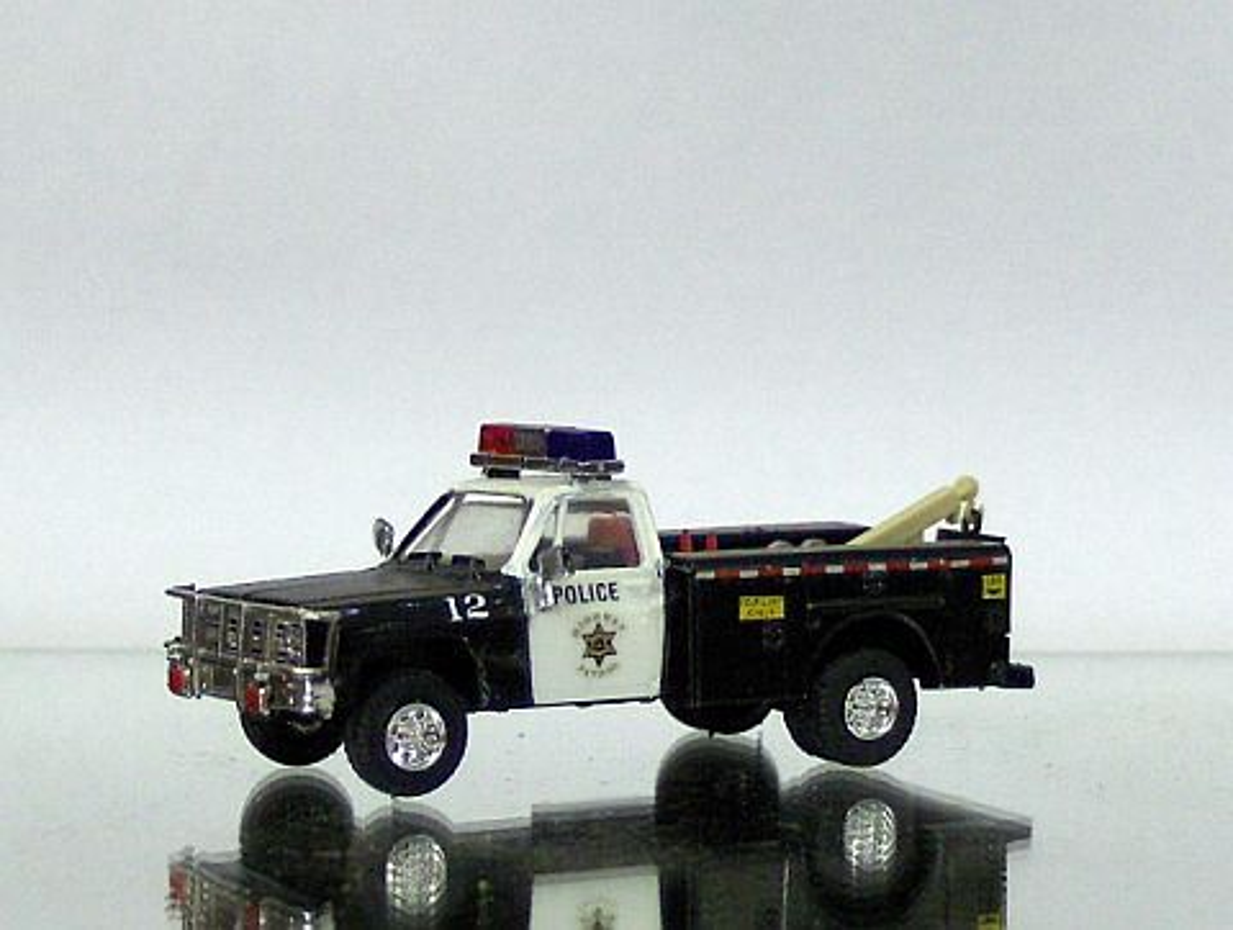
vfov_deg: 28.1
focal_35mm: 52
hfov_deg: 36.8
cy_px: 465
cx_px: 616
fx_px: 1856
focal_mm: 11.3
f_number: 3.2
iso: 200
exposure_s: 1/64.4
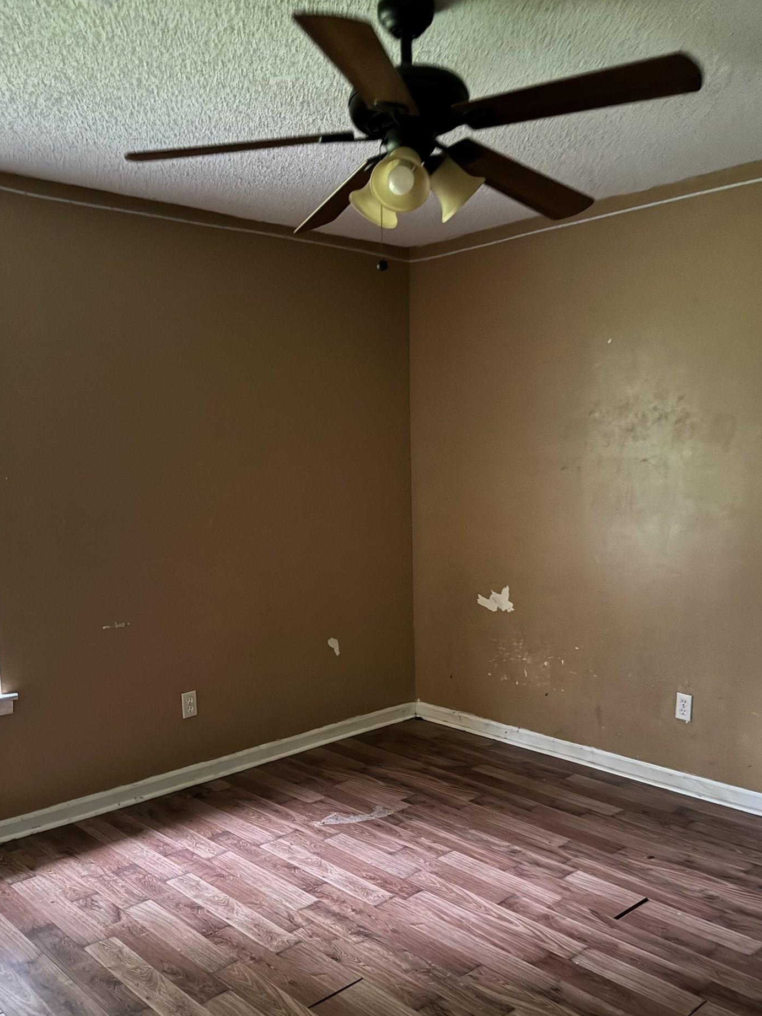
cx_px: 385
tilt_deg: -9.2
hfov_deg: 46.8
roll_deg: +0.9
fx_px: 881
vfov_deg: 59.6
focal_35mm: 30
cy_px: 594
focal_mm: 6.76
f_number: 1.78
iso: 1250
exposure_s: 1/14
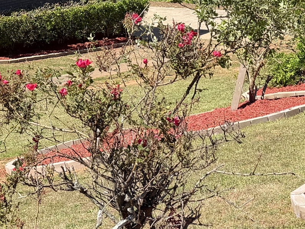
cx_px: 55
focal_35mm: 93
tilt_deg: -10.7
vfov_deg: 15.7
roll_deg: +4.5
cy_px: 20
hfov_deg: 20.8
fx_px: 820
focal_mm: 6.76
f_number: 1.78
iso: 80
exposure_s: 1/2611
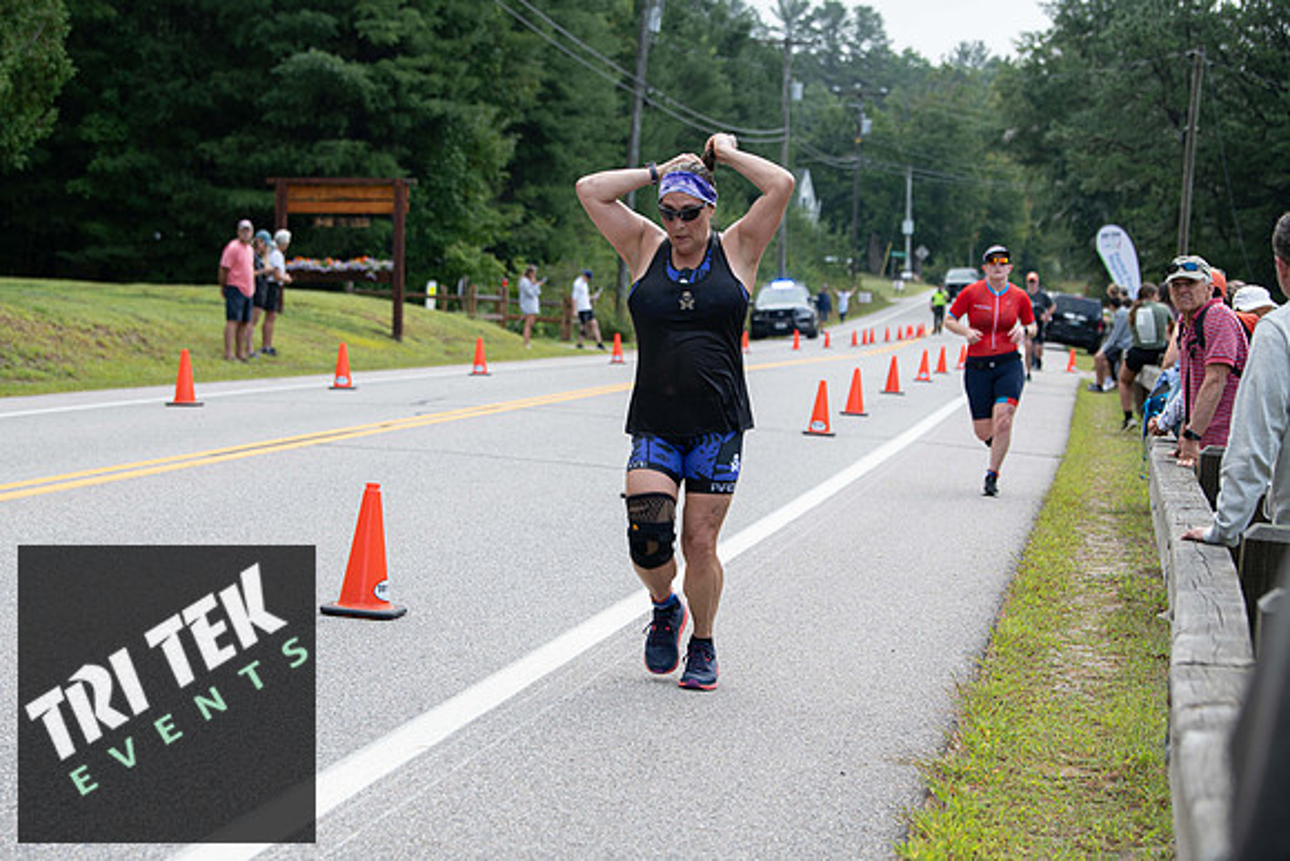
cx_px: 645
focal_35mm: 85
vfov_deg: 16.1
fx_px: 3046
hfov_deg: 23.9
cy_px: 430
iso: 200
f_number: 5
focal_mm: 85
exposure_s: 1/250
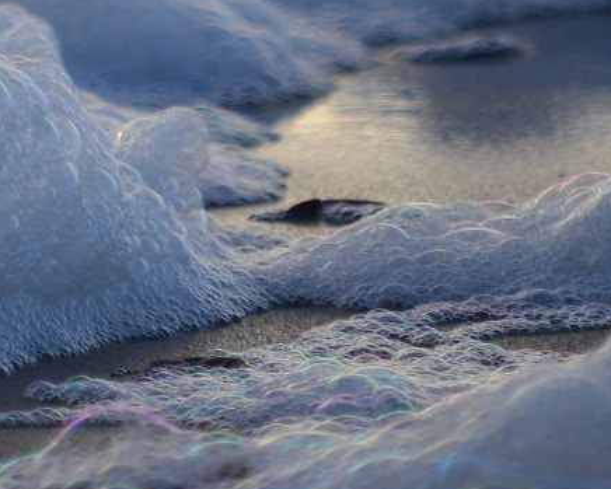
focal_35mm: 1545
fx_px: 27945
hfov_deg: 1.3
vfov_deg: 1.0
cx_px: 64
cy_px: 19
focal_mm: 300
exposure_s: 1/160
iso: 100
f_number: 5.6
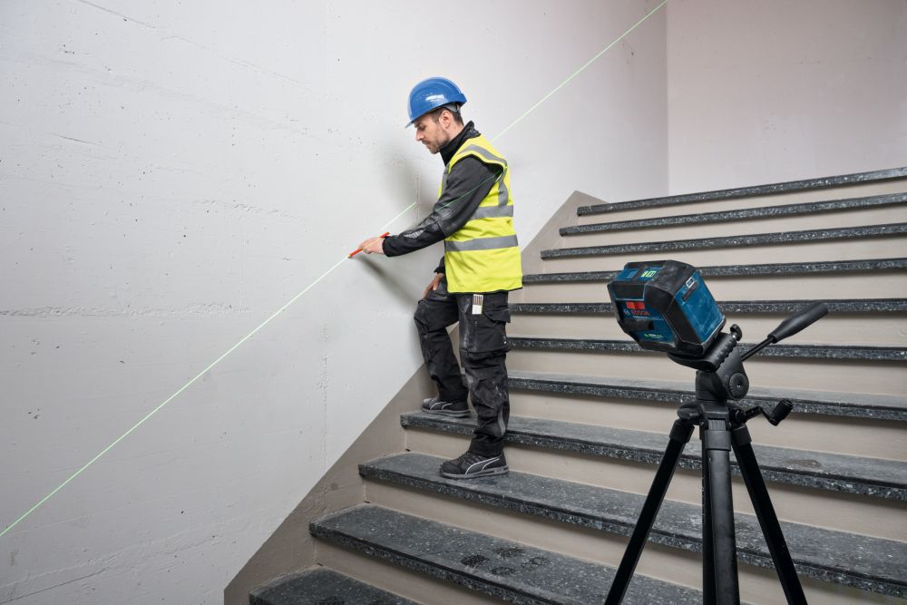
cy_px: 302
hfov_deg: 73.7
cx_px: 454
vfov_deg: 53.1
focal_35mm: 24
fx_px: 605
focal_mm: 24
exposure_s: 1/30
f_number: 9
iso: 2000
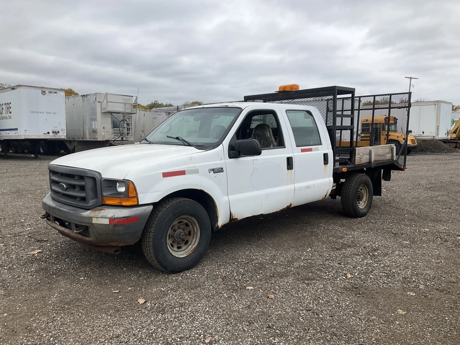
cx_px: 230
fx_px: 385
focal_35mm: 29
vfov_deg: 48.3
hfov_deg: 61.6
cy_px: 172
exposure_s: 1/929
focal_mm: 3
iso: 25
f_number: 1.8
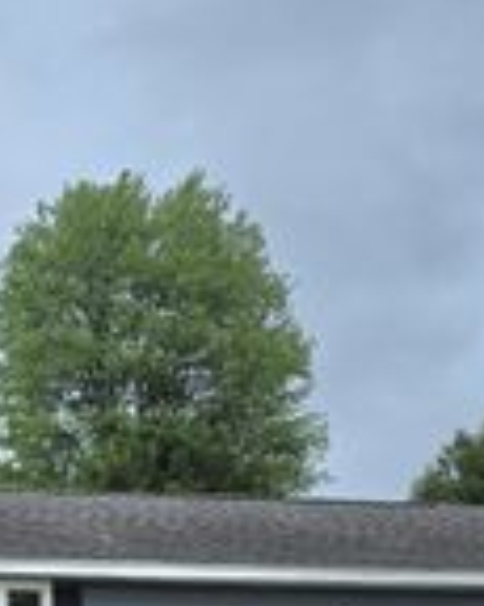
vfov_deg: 24.0
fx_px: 1398
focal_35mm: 78
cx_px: -236
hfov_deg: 17.7
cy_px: 511
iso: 80
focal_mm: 6.3
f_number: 1.7
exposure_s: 1/3333
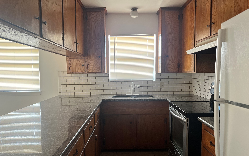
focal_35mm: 28
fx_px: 190
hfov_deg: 66.5
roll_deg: +0.5
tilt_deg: -4.1
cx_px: 124
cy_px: 85
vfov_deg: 44.5
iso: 125
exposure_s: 1/107
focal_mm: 5.7
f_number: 1.5
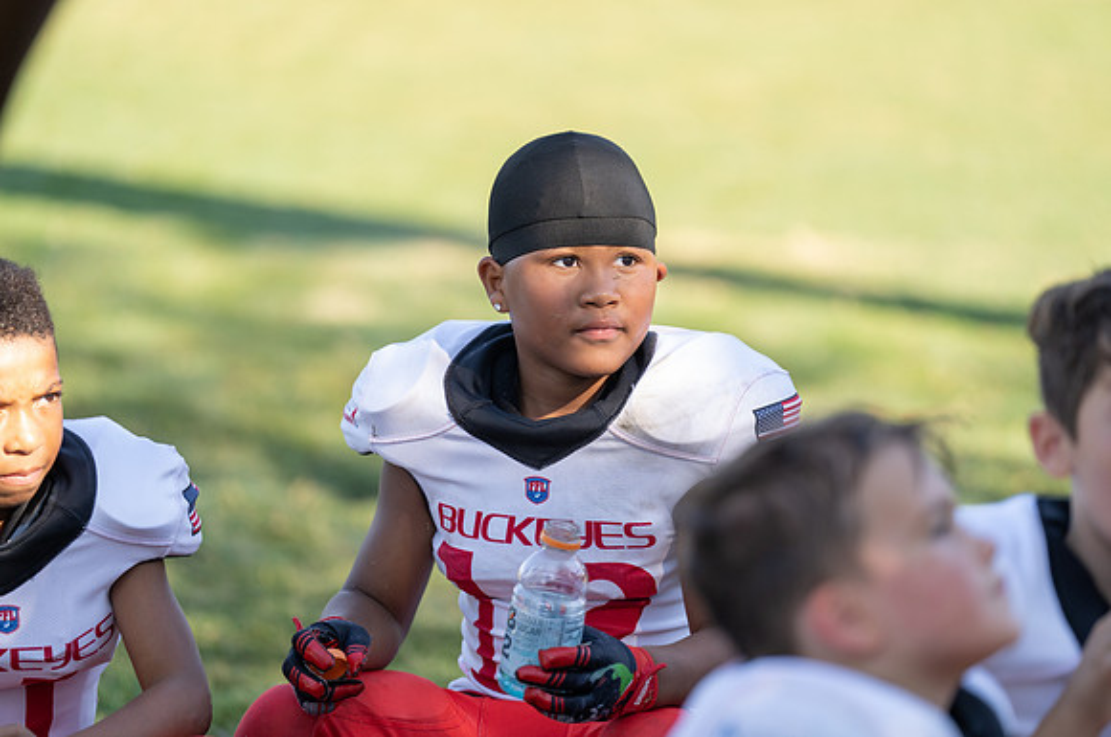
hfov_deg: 12.1
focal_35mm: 170
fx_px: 5246
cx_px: 556
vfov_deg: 8.0
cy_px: 368
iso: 320
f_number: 2.8
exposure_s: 1/1000
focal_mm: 170
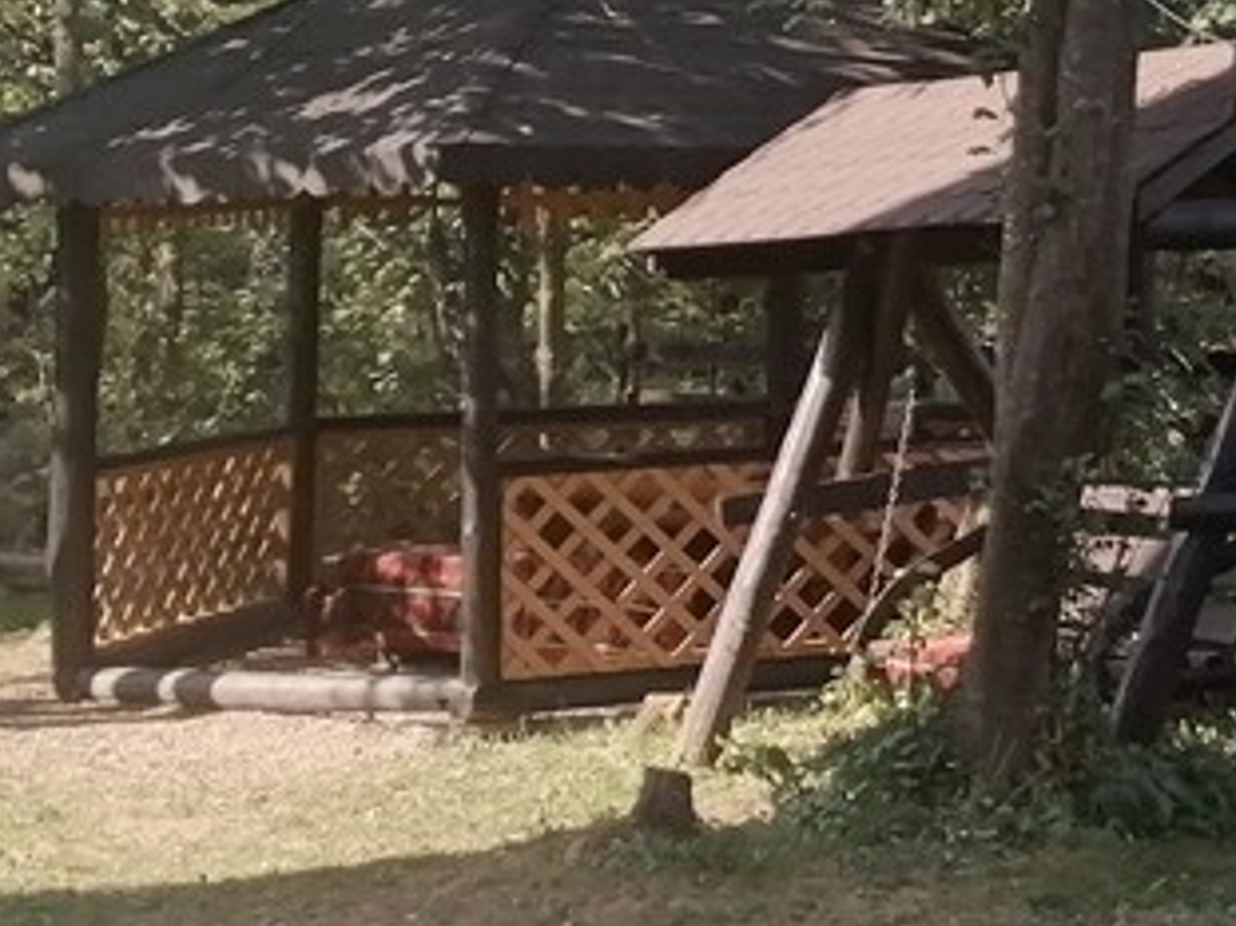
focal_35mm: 122
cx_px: 1876
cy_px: -215
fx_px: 4354
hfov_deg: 14.9
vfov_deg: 11.9
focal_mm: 3.96
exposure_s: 1/306
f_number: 1.8
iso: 50
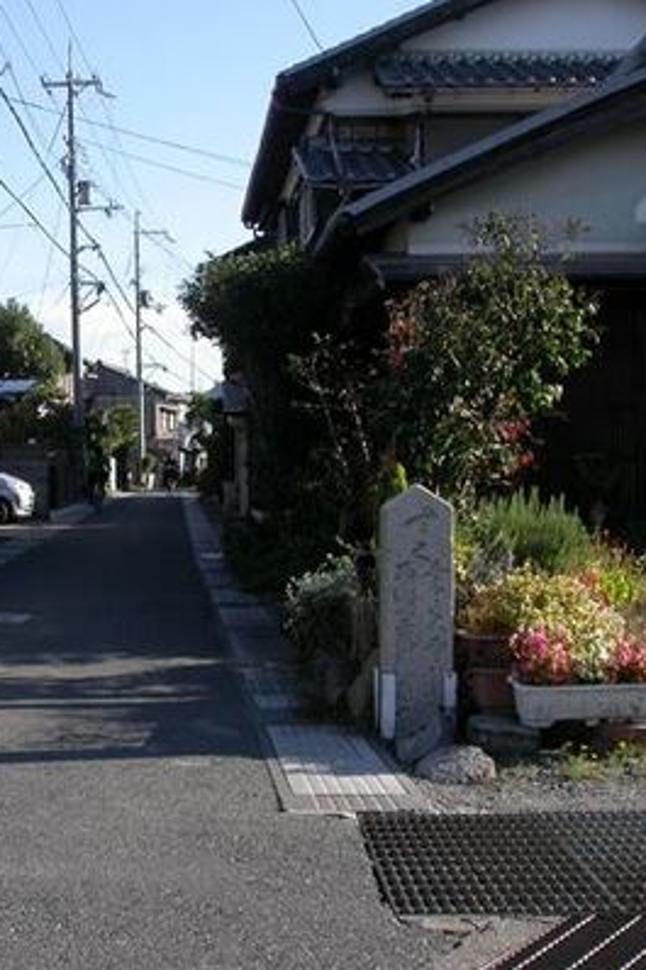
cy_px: 485
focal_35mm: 53
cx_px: 11
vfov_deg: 37.5
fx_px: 1428
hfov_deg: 24.4
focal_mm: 7.85
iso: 100
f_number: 6.7
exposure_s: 1/255
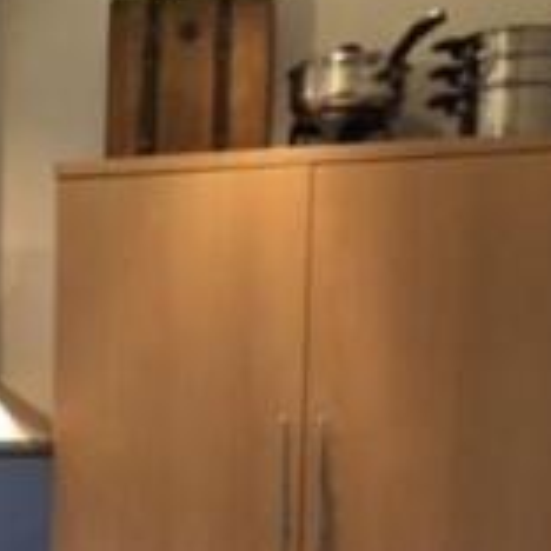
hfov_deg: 17.2
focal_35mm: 96
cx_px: -118
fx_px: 1729
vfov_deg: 17.0
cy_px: 719
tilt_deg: -7.1
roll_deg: -0.8
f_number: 2.2
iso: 200
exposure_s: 1/33
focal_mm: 4.15
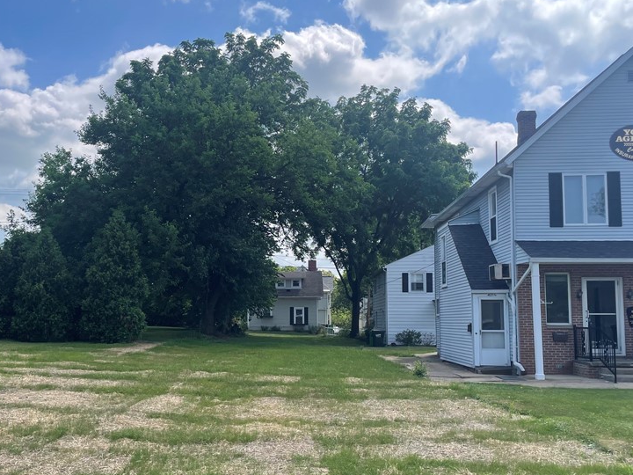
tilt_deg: +5.1
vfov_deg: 38.6
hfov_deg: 49.9
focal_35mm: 37
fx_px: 677
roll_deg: +0.0
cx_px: 258
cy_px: 276
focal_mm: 4.2
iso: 32
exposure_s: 1/3205
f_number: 1.6
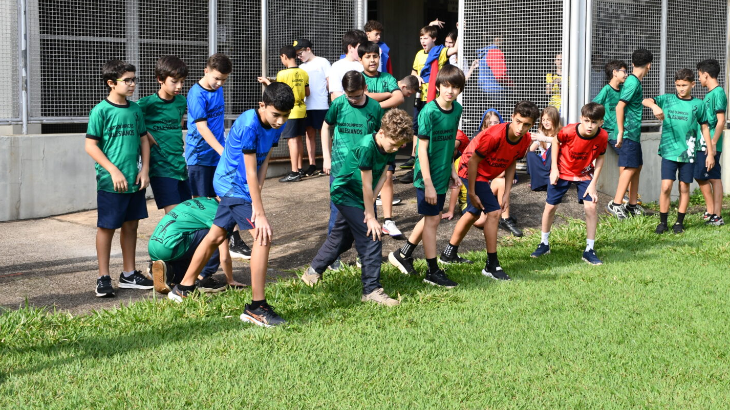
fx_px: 1065
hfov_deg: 37.6
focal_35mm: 55
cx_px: 456
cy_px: 153
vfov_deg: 21.8
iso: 200
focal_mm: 26
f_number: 8
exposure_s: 1/250
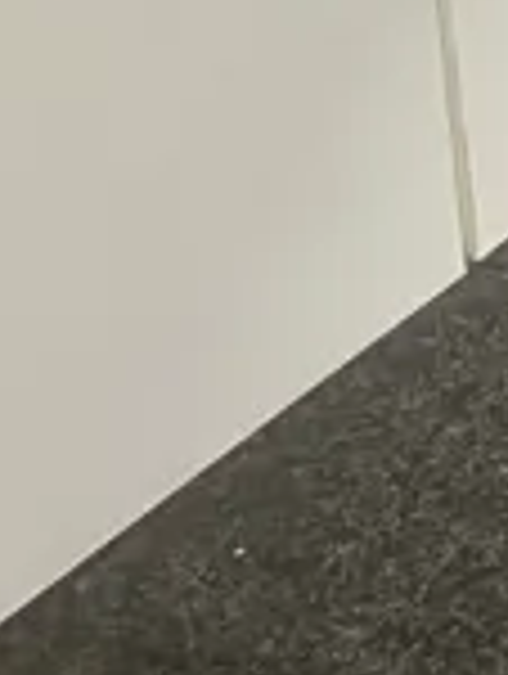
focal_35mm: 191
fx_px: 3727
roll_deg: -1.4
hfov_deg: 7.1
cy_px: -189
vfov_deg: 10.1
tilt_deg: -24.9
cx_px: 1403
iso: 320
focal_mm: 3.99
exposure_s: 1/50
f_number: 1.8
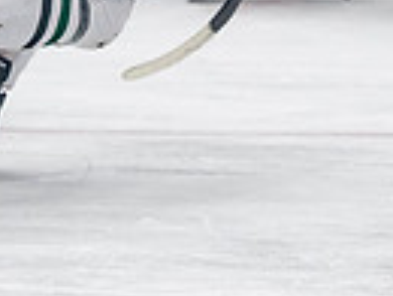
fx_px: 7484
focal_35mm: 658
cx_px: 150
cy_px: -252
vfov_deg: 2.3
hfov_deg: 3.0
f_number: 3.2
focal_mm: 125
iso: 2000
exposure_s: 1/640
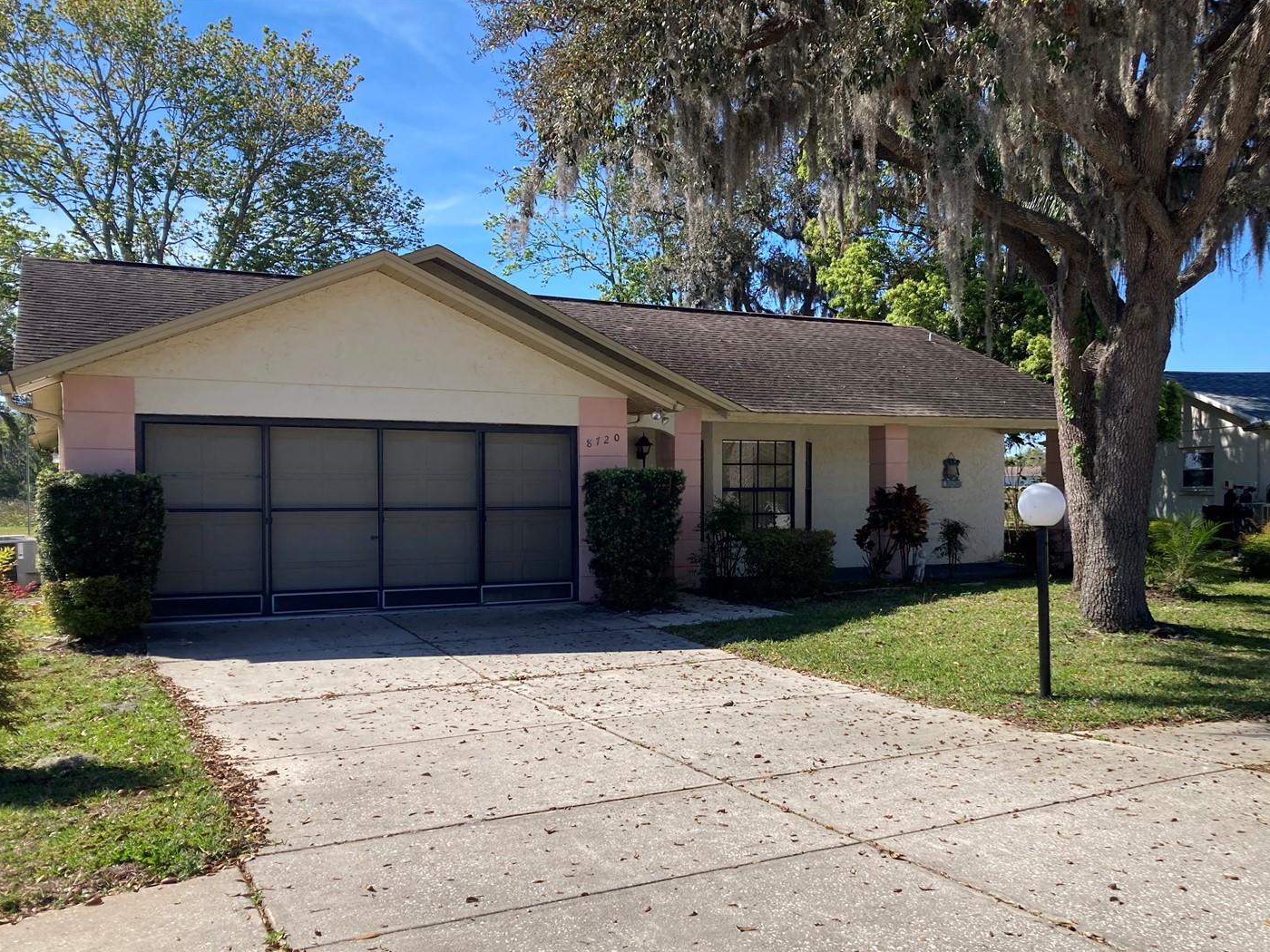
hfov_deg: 56.7
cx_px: 708
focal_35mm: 32
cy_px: 539
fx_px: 1174
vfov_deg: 44.1
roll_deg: -0.3
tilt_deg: +0.4
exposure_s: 1/1453
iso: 20
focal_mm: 3.99
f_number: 1.8
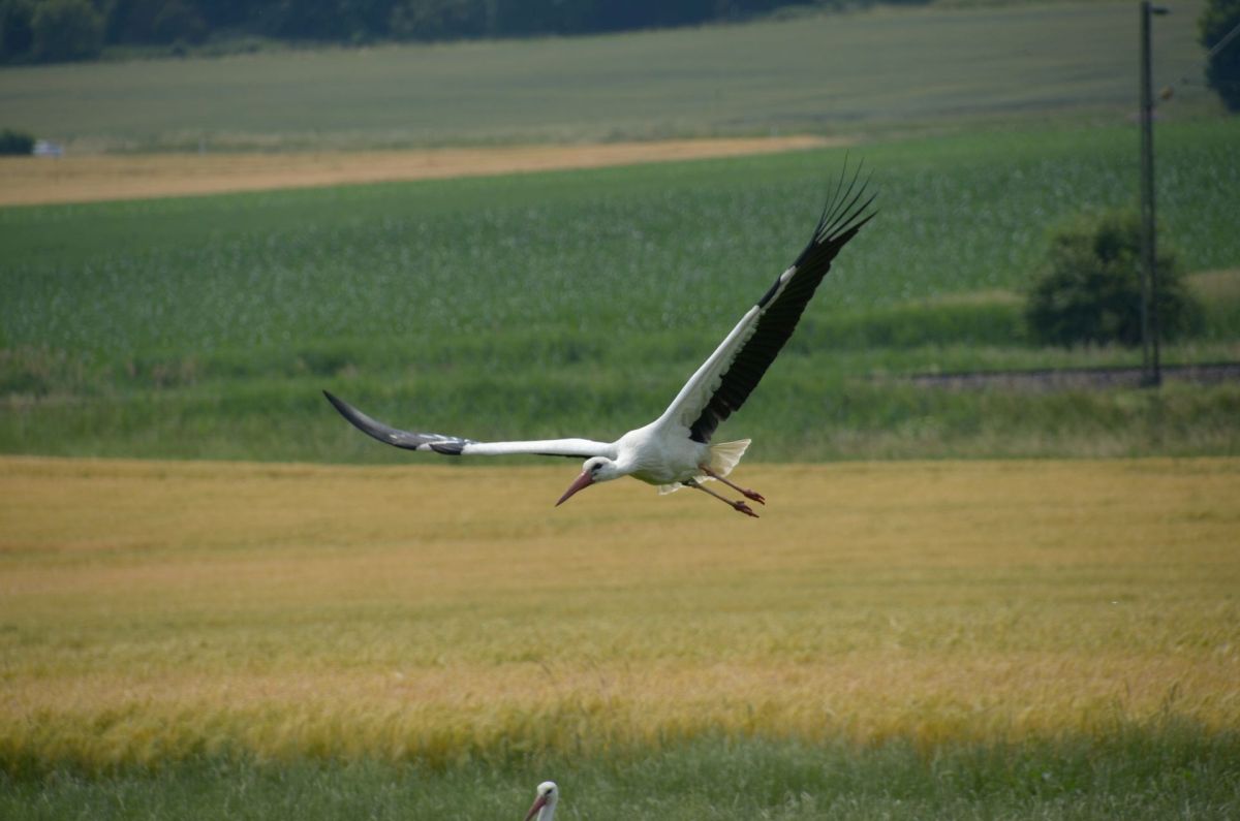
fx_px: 10313
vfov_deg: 4.6
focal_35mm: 300
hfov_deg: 6.9
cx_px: 620
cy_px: 410
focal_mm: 200
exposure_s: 1/1000
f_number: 6.3
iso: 200
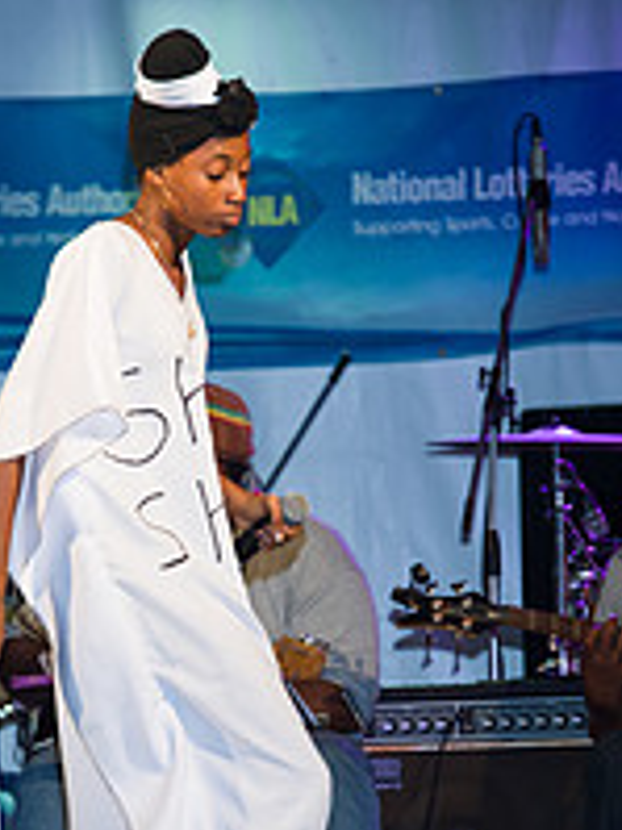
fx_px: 9641
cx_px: 144
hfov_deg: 3.7
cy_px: 734
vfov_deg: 4.9
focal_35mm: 402
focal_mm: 185
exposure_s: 1/160
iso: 1600
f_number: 5.6
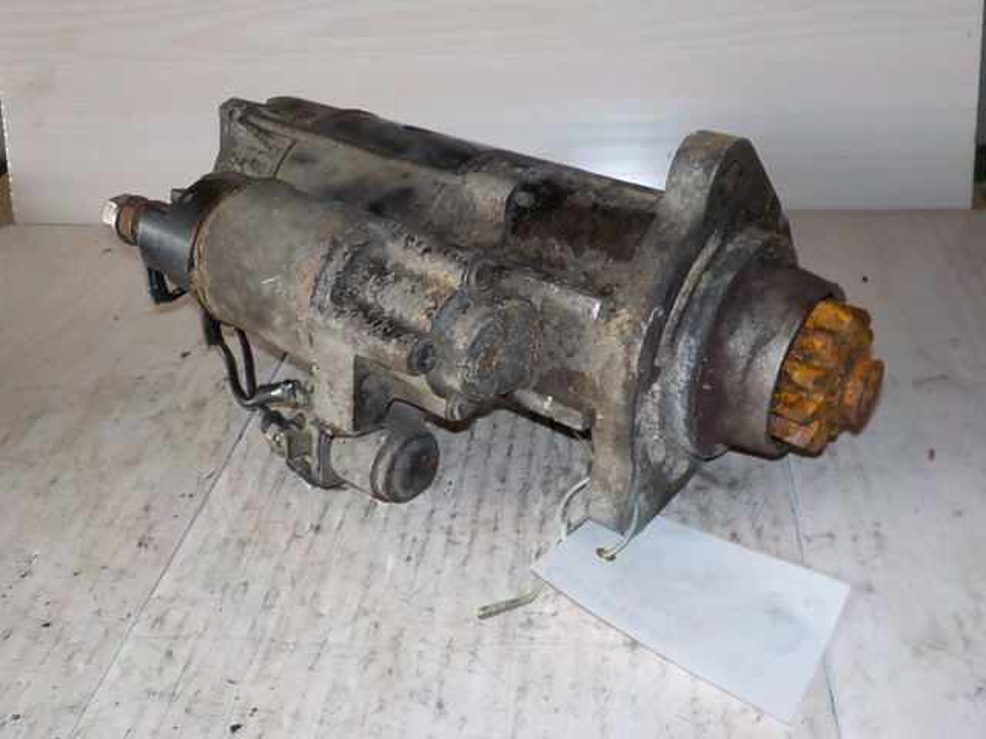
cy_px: 370
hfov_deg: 60.0
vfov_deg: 46.8
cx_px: 493
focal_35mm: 30
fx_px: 855
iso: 200
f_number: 3.3
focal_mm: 4.1
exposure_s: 1/30
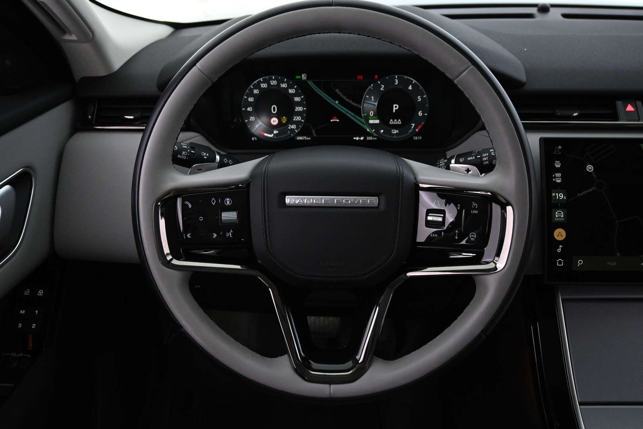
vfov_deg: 43.6
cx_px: 322
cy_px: 214
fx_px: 536
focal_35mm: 30
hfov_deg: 61.9
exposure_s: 1/30
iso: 2800
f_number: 3.8
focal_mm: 20
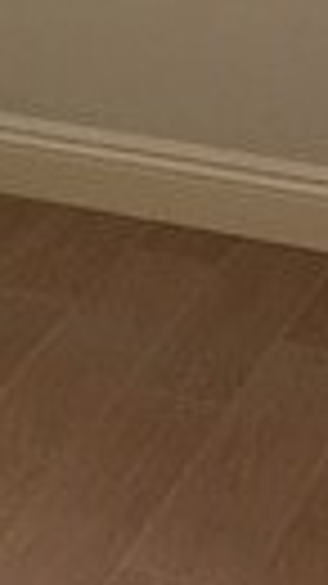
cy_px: -405
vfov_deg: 12.8
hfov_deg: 7.7
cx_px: -76
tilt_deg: -8.3
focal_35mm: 155
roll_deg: +0.4
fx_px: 2400
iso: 80
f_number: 2.2
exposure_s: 1/15
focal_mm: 4.15
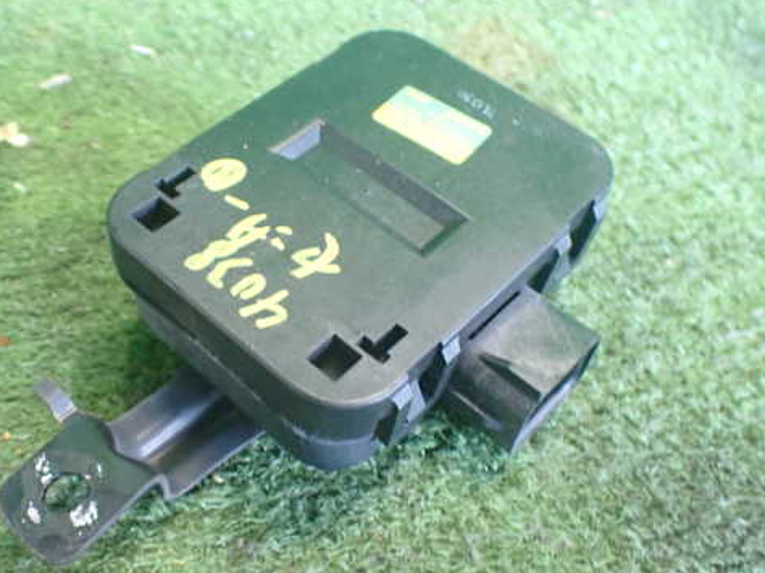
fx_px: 839
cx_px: 299
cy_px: 305
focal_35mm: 38
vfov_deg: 37.7
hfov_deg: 48.6
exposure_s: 1/40
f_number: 2.3
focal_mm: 5.4
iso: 800
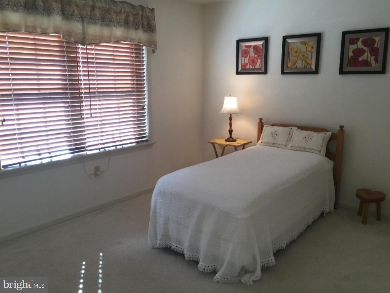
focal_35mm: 29
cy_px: 146
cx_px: 195
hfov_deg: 61.7
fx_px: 327
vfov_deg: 48.2
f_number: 2.2
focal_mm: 4.15
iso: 40
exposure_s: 1/30
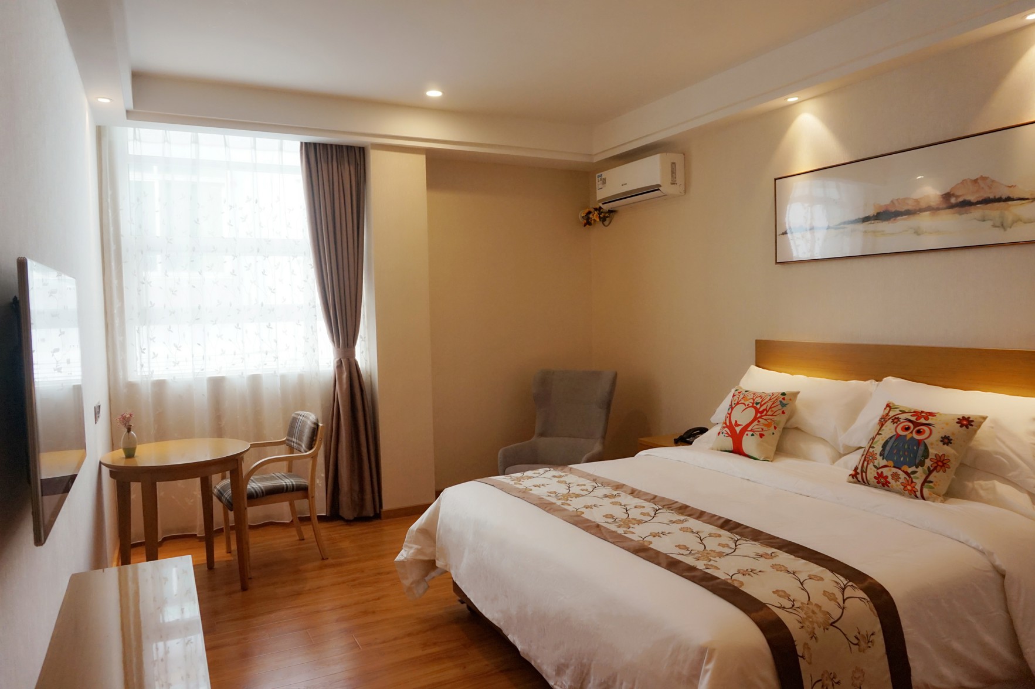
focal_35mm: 24
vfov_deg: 53.1
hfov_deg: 73.8
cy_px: 344
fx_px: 690
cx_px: 518
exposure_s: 1/200
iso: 640
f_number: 5
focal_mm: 16
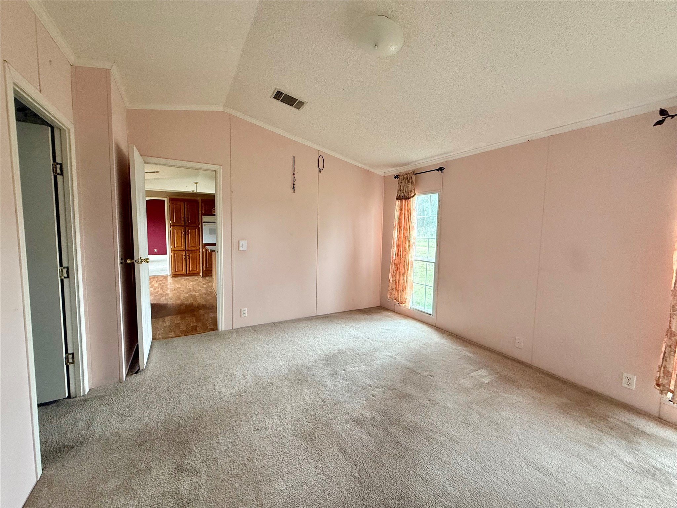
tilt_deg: -4.6
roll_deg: -1.7
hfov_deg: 102.1
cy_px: 254
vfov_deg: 85.7
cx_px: 338
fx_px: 274
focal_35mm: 14
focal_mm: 2.22
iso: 320
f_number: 2.2
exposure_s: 1/84
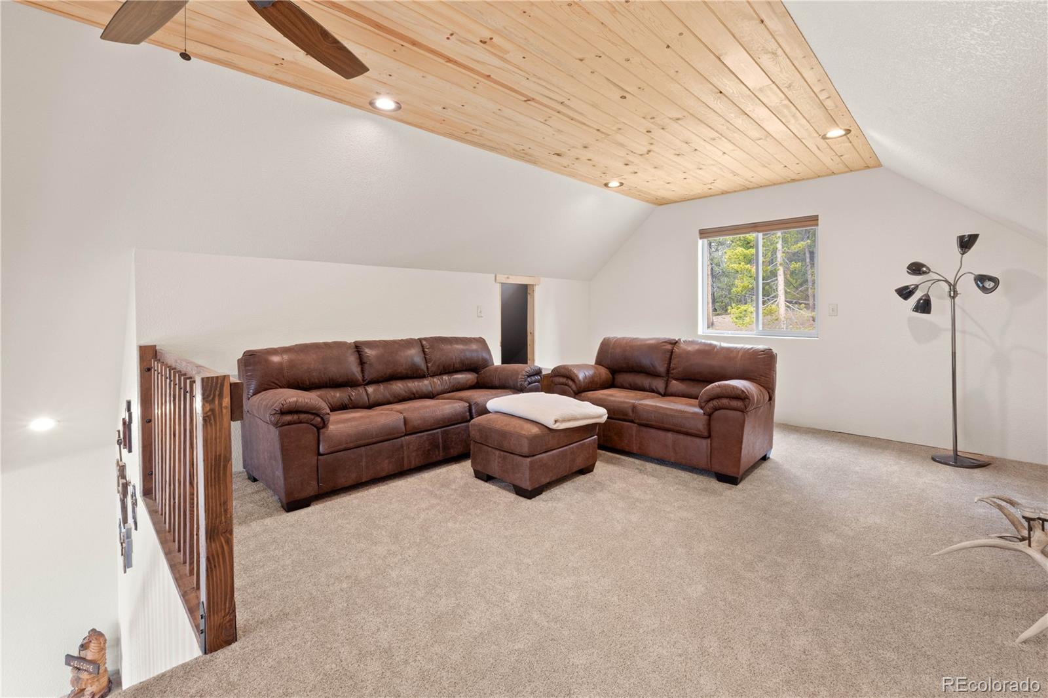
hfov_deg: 100.4
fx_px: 437
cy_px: 349
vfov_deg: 77.3
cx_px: 524
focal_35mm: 15
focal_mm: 10
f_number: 10
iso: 200
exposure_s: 1.3
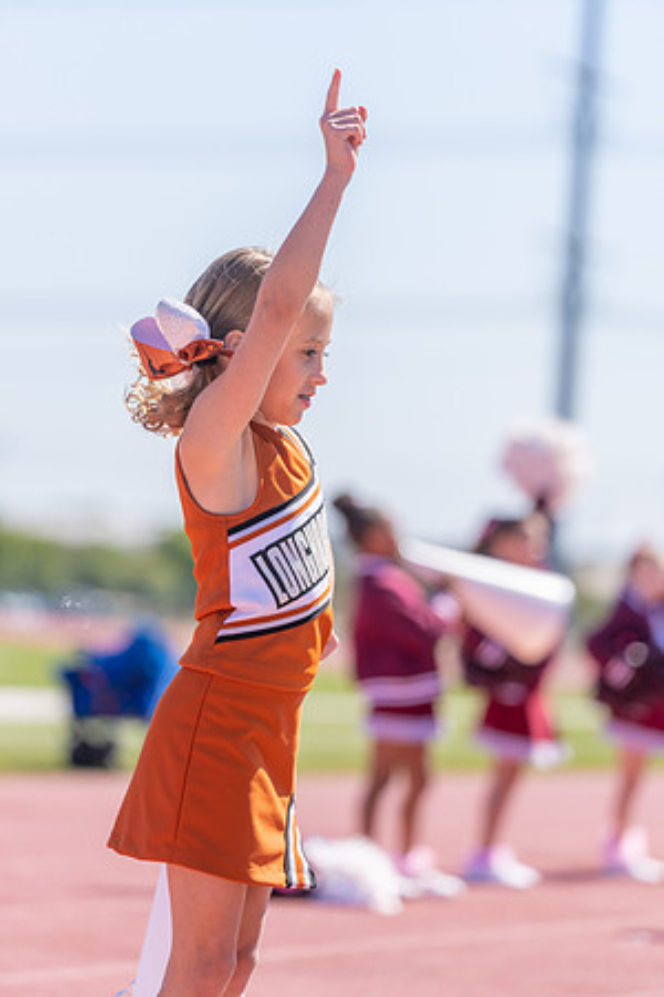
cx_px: 332
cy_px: 498
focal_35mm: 200
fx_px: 5533
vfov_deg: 10.3
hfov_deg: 6.9
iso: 125
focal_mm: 200
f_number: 4
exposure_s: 1/1000
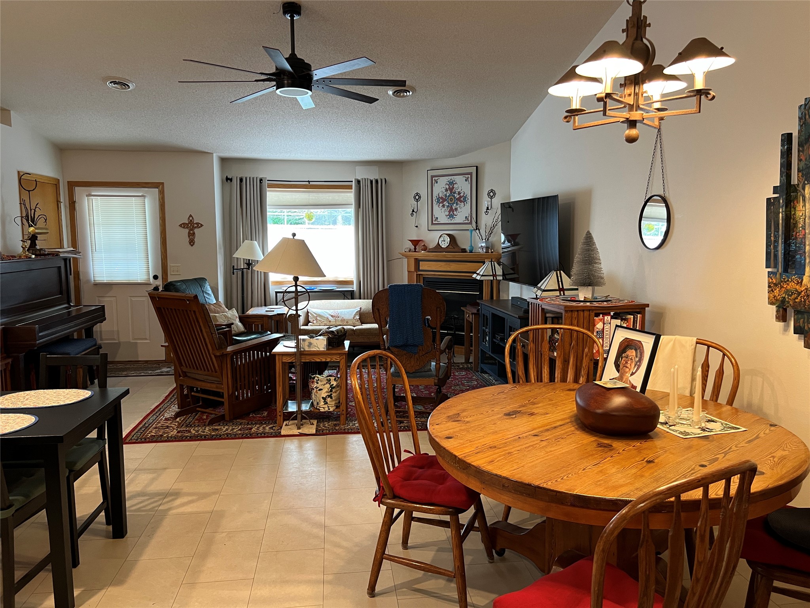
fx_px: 608
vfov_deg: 53.1
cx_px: 405
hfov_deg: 67.3
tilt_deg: -6.9
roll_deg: +0.5
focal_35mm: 26
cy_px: 304
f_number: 1.5
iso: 200
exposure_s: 1/60
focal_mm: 5.7
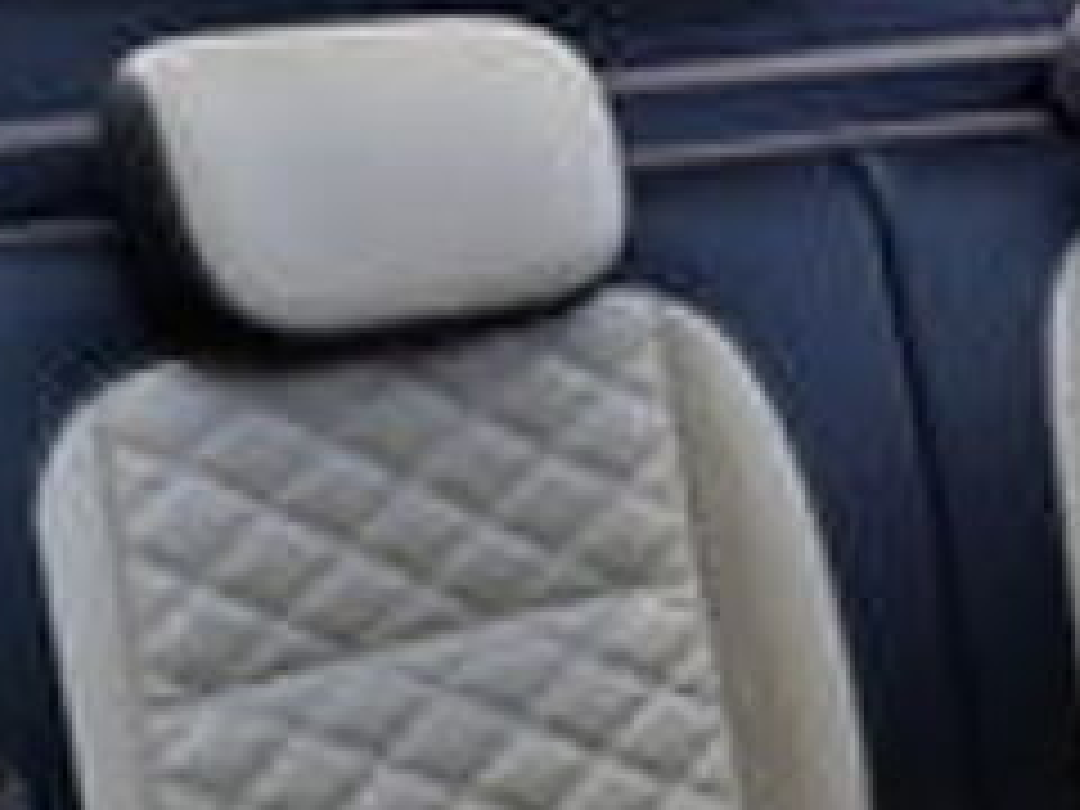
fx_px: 2371
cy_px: 544
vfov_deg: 19.3
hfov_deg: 25.0
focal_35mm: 76
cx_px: 936
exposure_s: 1/60
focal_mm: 19
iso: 250
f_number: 3.2
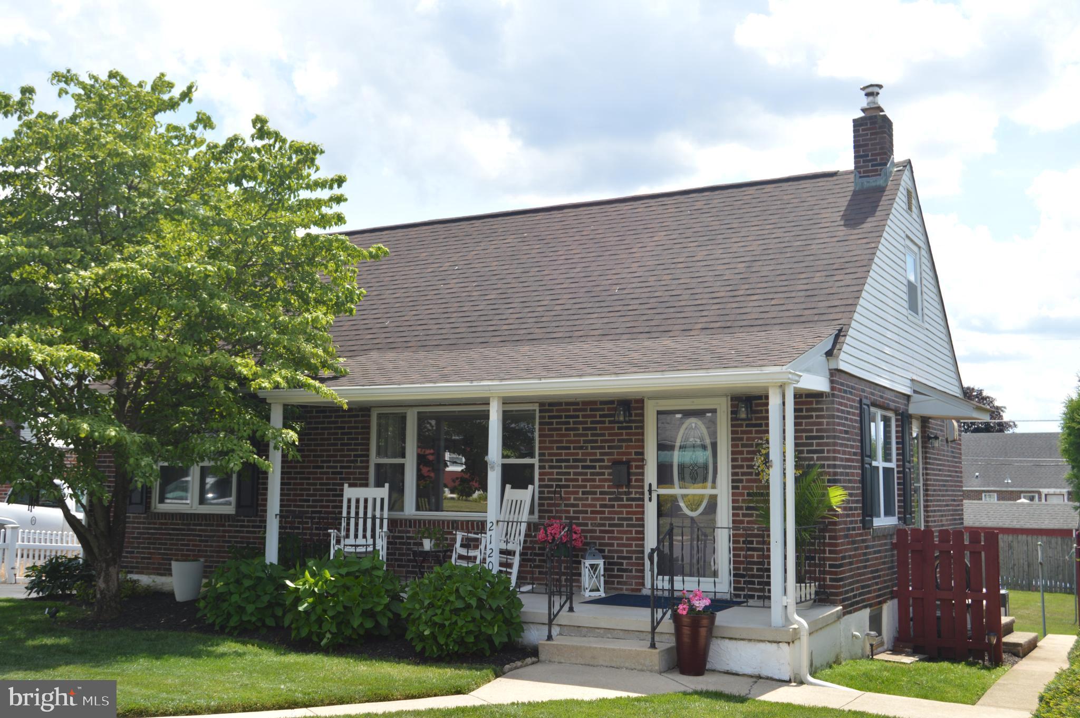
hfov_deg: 49.6
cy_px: 359
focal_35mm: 39
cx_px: 540
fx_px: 1169
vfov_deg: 34.1
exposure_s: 1/200
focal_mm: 26
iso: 100
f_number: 7.1
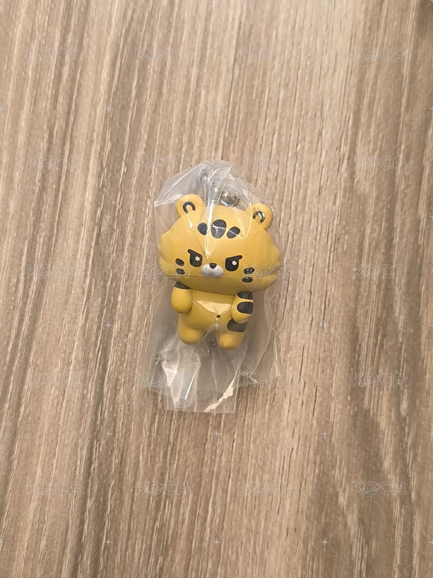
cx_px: 216
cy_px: 289
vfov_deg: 41.2
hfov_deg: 31.5
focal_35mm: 46
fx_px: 767
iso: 1250
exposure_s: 1/40
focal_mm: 6.14
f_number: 1.65
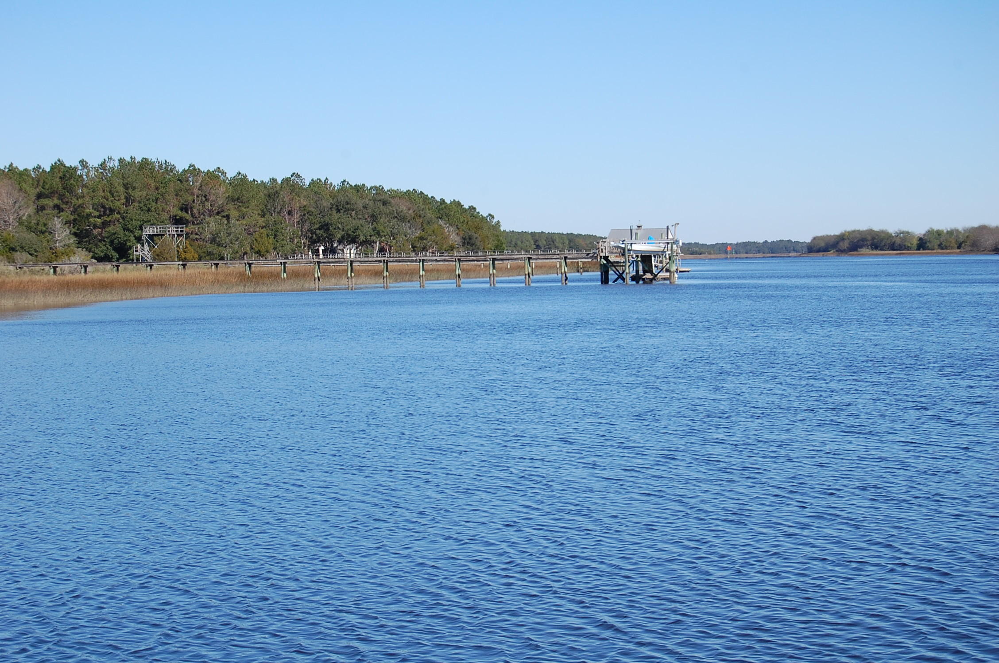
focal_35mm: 82
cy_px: 332
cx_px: 500
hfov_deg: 24.7
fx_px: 2285
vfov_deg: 16.5
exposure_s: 1/320
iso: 200
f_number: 10
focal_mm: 55
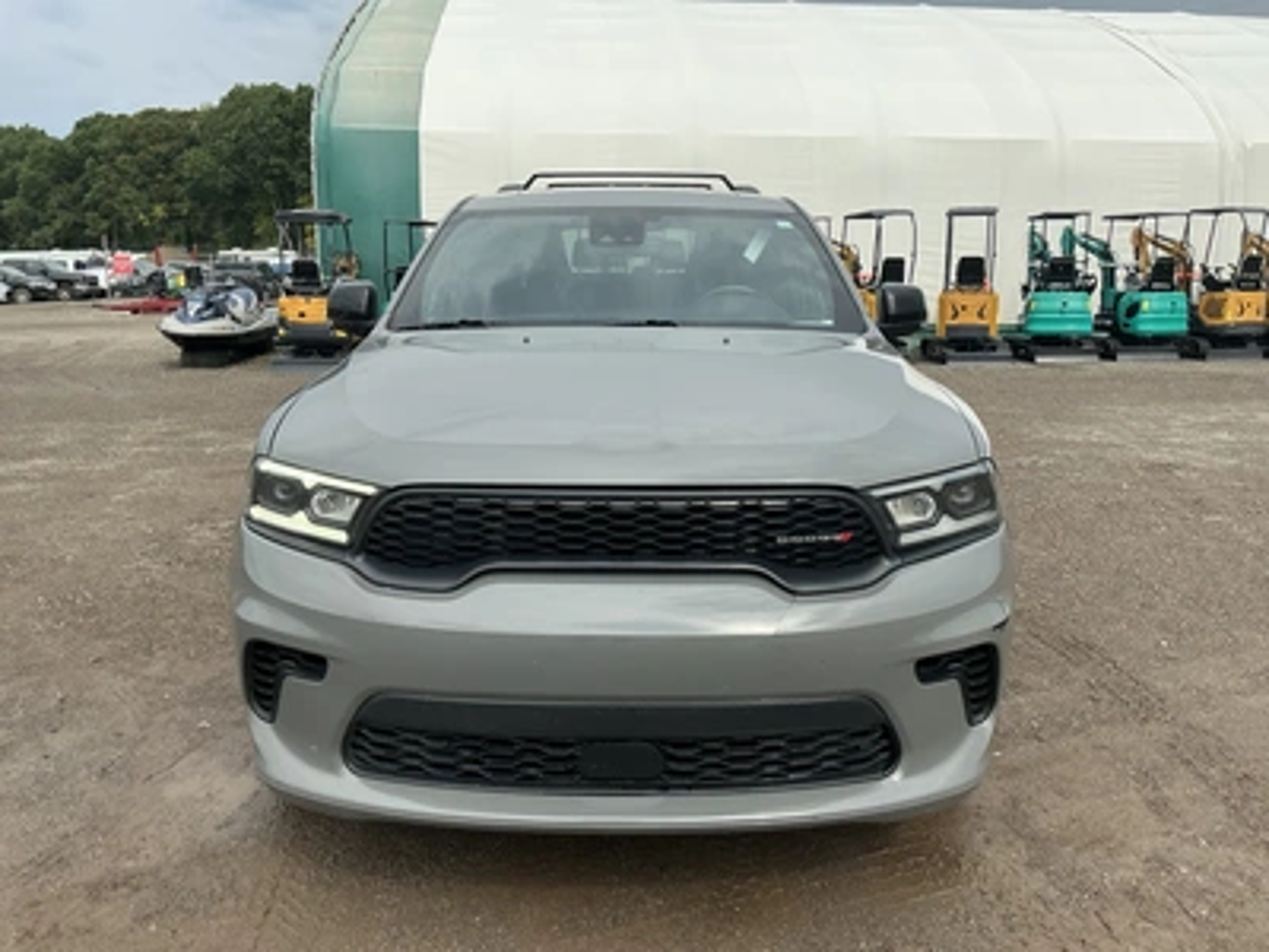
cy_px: 476
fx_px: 1026
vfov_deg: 49.7
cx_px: 634
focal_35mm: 28
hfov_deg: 63.4
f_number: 1.8
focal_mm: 3
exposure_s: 1/997
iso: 25
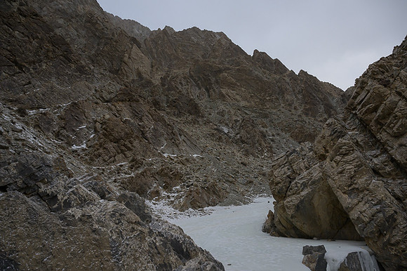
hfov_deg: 73.8
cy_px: 136
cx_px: 204
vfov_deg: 53.1
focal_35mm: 24
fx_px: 271
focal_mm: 24
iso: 640
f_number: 7.1
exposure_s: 1/400
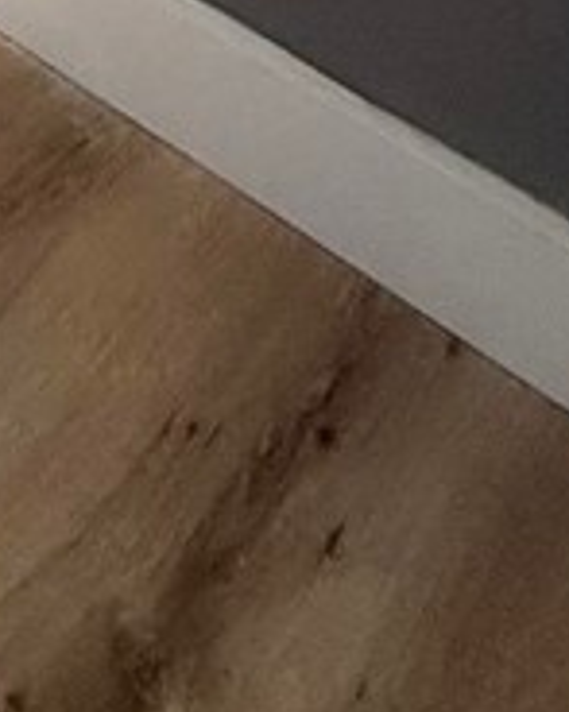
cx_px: -797
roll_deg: +1.7
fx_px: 1601
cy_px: -1002
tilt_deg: -10.1
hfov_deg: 14.0
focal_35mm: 76
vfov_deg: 14.9
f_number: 2.2
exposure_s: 1/99
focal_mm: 2.22
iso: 250
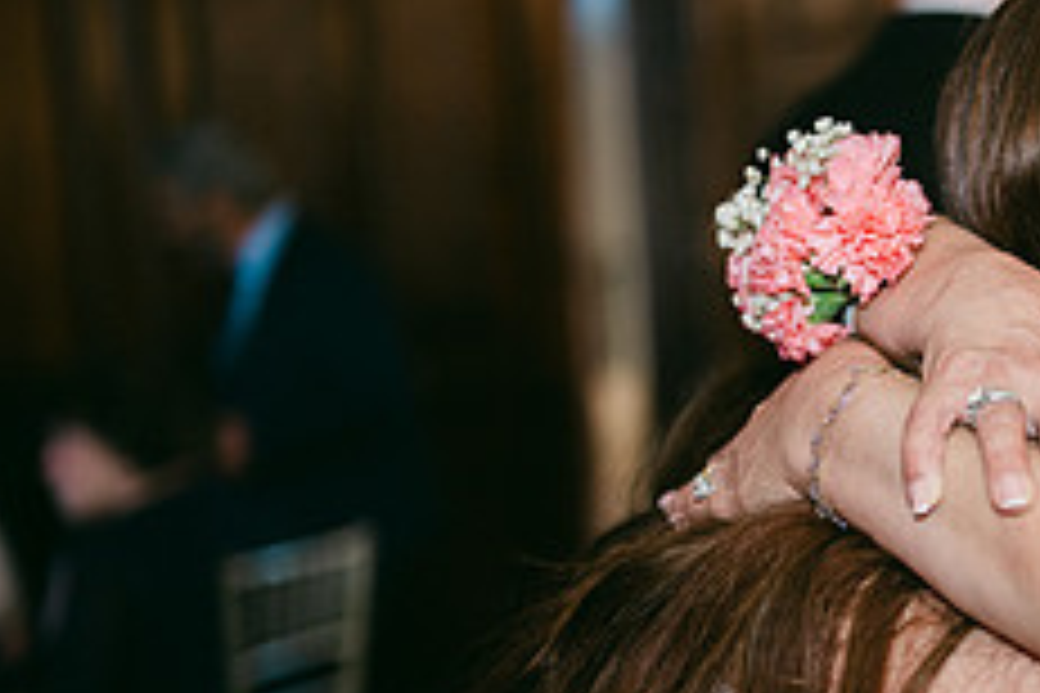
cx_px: 1252
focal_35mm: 88
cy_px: 614
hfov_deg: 21.5
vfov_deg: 15.4
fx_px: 2542
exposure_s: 1/125
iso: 640
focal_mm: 35
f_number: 1.2
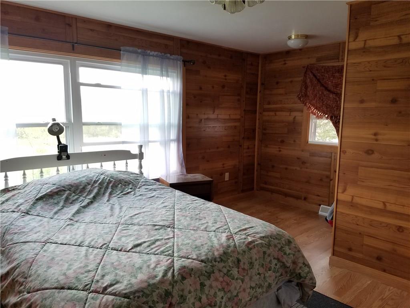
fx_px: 308
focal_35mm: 26
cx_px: 205
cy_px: 154
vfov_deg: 53.1
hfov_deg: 67.3
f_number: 1.7
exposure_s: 1/120
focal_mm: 4.2
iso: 100
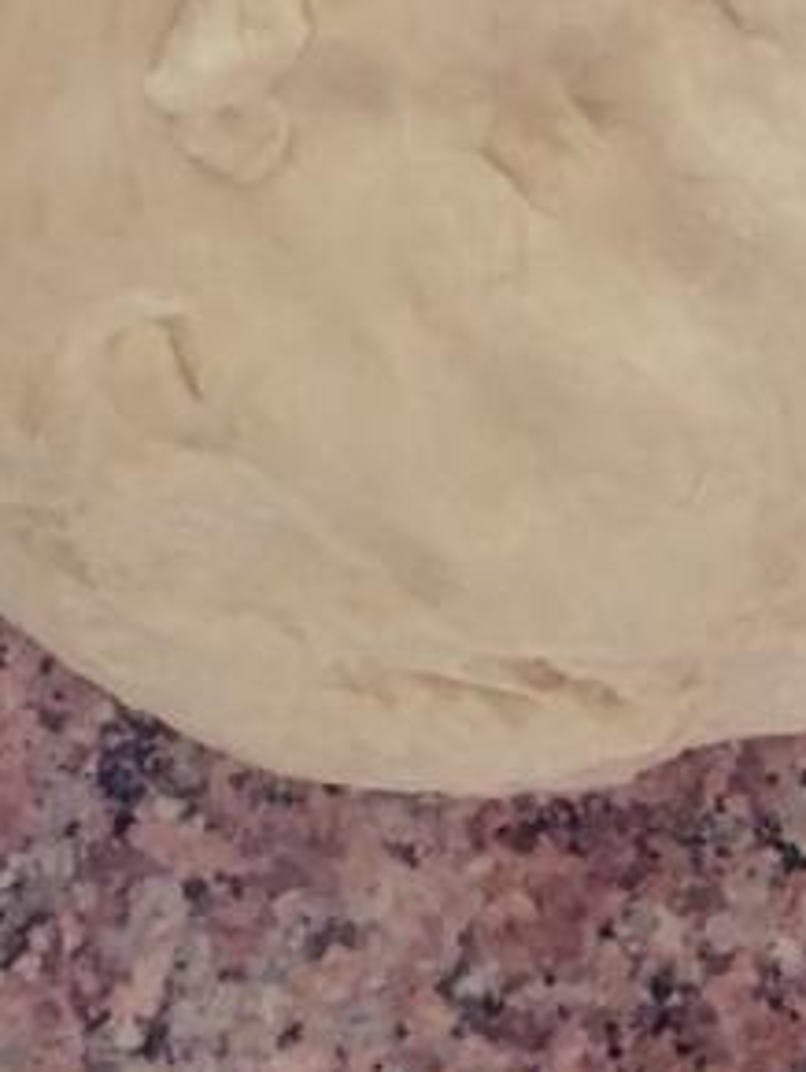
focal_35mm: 92
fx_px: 2852
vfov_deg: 19.7
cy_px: -311
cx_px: 562
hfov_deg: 16.0
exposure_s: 1/25
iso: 200
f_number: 2.2
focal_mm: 4.15
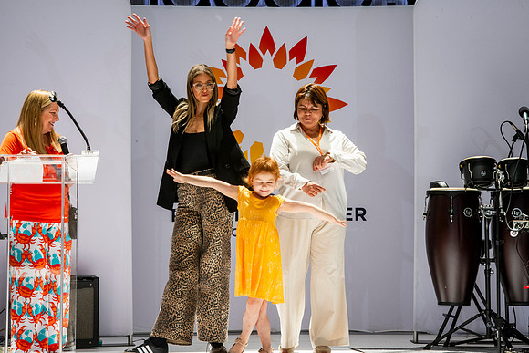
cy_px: 176
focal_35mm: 186
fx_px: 2735
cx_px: 264
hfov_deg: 11.0
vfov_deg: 7.4
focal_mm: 180
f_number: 18
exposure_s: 1/250
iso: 1600
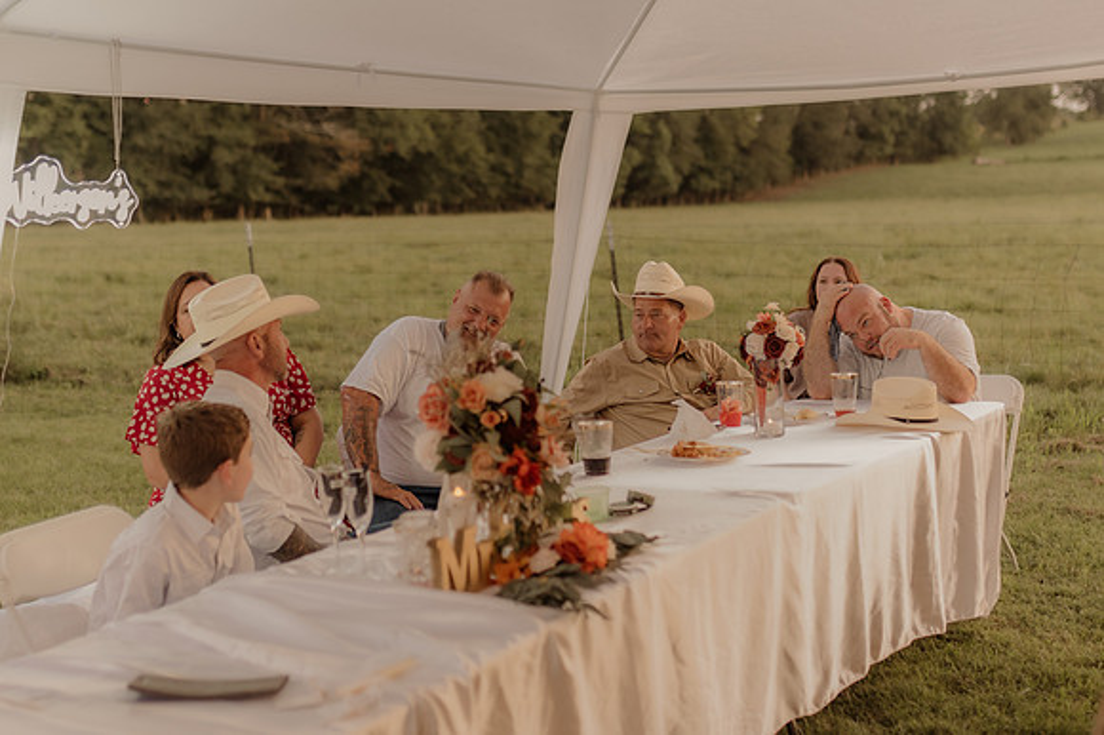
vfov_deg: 25.4
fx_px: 1631
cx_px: 552
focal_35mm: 53
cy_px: 368
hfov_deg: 37.4
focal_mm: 35
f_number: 1.4
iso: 500
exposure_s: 1/200
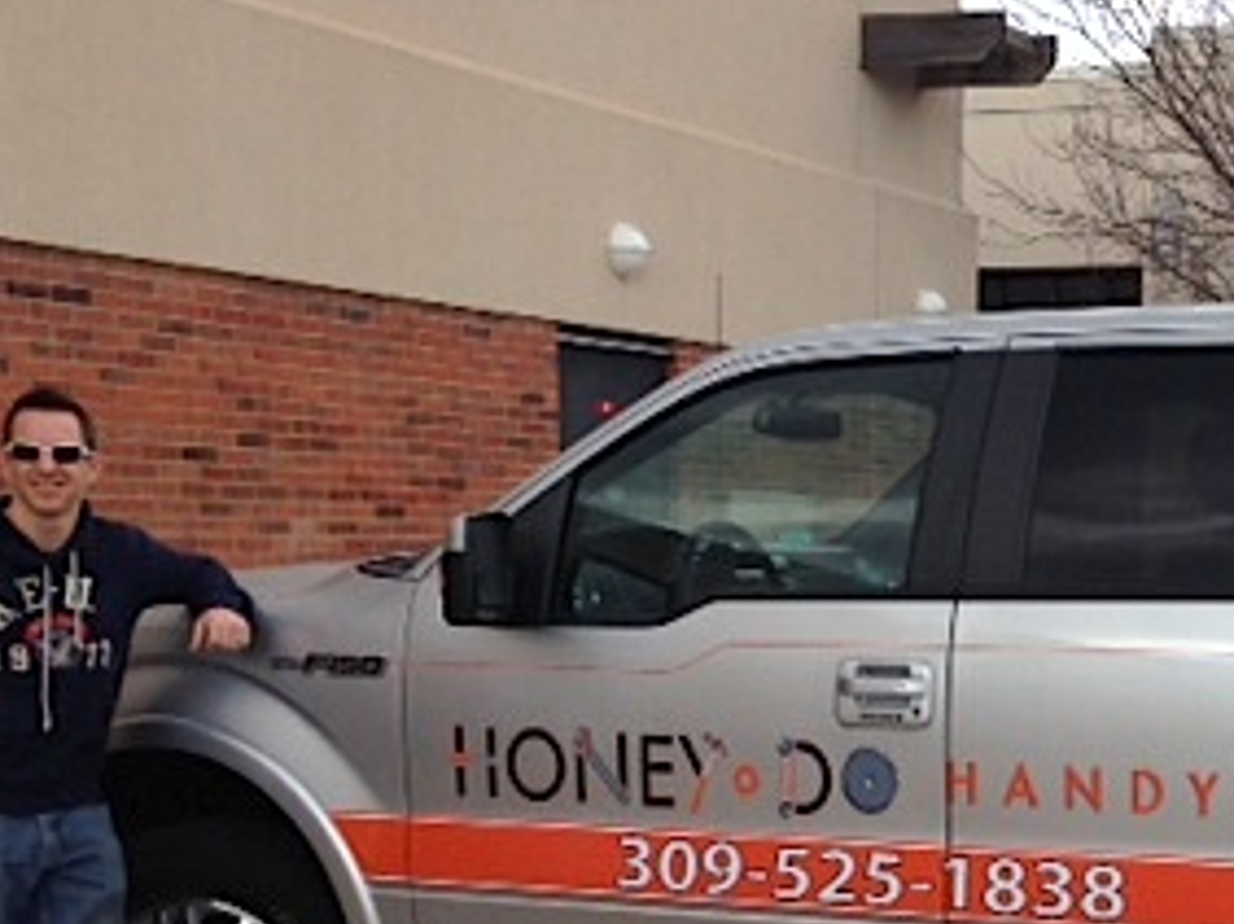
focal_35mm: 75
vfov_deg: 19.3
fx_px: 2671
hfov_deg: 25.0
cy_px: 779
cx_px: 1190
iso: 50
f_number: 2.4
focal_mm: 4.12
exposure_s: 1/430
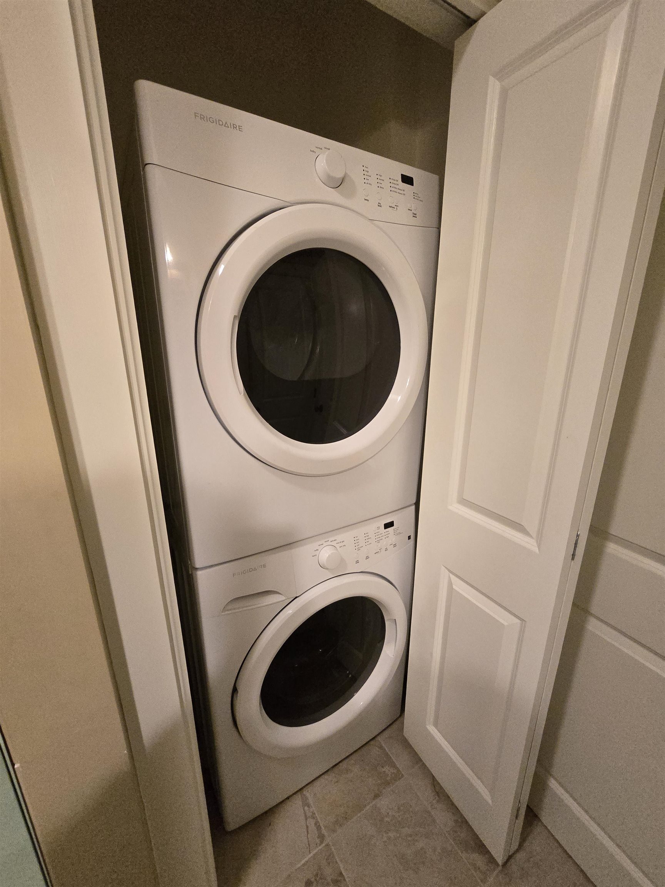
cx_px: 332
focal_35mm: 13
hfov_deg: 89.9
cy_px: 444
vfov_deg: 106.2
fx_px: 333
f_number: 2.2
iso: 1000
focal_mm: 2.2
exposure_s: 1/60
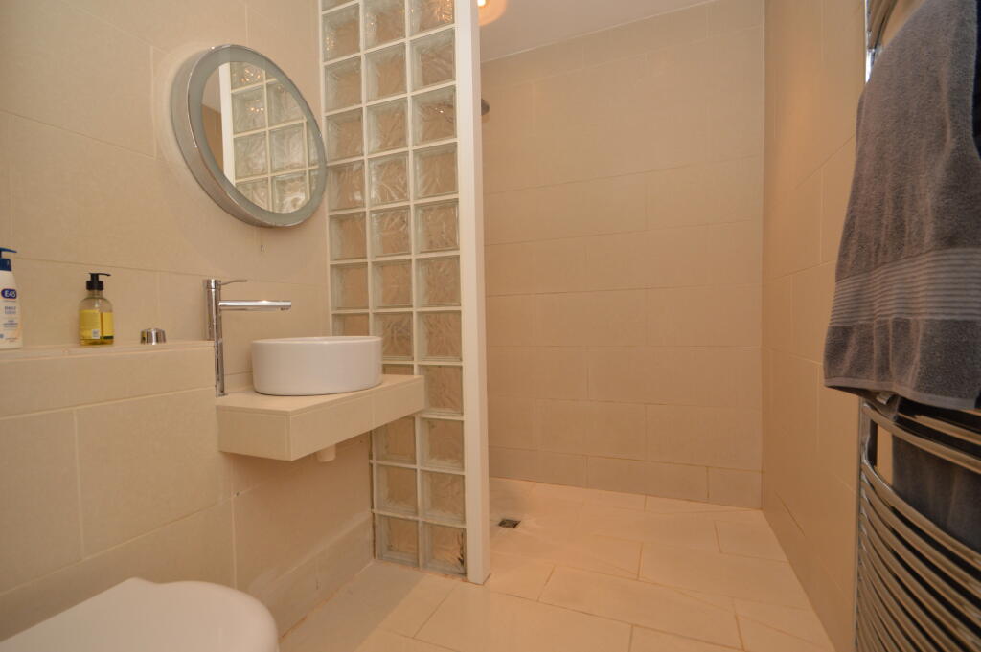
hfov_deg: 100.4
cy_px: 326
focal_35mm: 15
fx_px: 408
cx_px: 490
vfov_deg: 77.2
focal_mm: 10
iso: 400
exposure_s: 1/25
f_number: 6.3
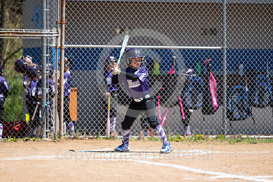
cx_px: 136
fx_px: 1517
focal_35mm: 200
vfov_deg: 6.9
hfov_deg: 10.3
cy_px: 91
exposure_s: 1/2500
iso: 200
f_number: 3.2
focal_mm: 200
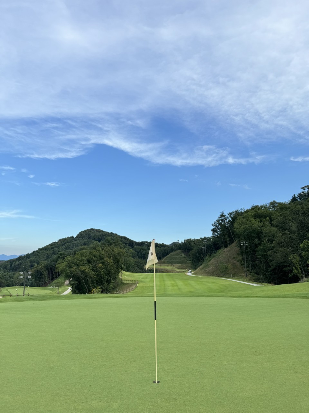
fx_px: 286
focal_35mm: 24
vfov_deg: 71.6
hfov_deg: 56.8
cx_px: 154
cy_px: 206
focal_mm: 6.76
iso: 80
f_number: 1.78
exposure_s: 1/651
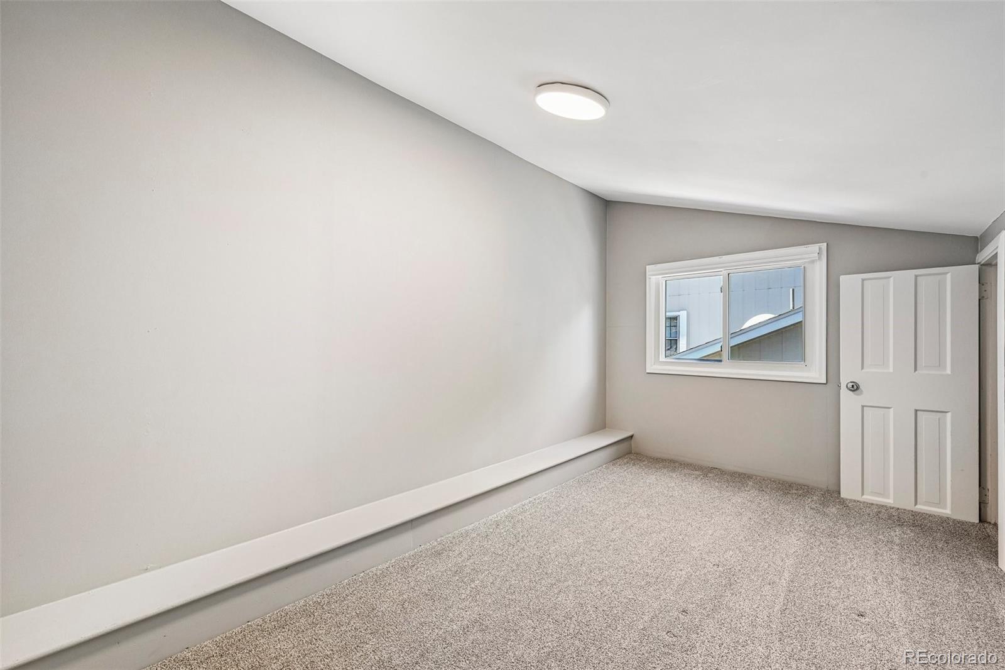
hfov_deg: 104.3
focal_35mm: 14
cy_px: 335
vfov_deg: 81.2
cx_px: 502
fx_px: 391
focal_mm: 14
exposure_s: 1/15
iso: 400
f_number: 10
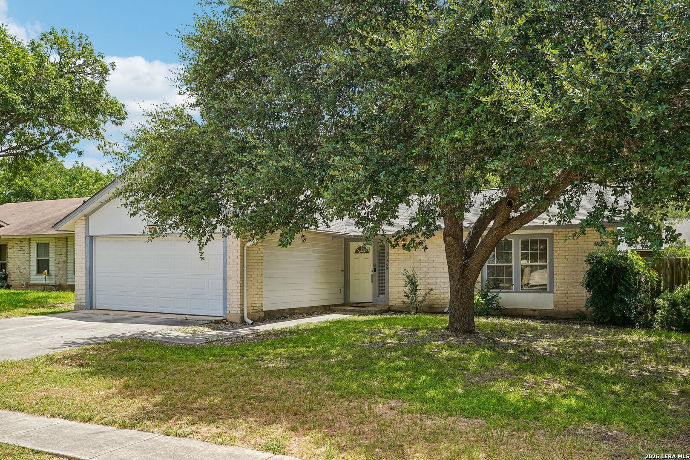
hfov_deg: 60.3
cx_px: 345
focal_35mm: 31
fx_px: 594
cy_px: 230
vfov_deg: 42.3
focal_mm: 31
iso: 100
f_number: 8
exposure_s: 1/80
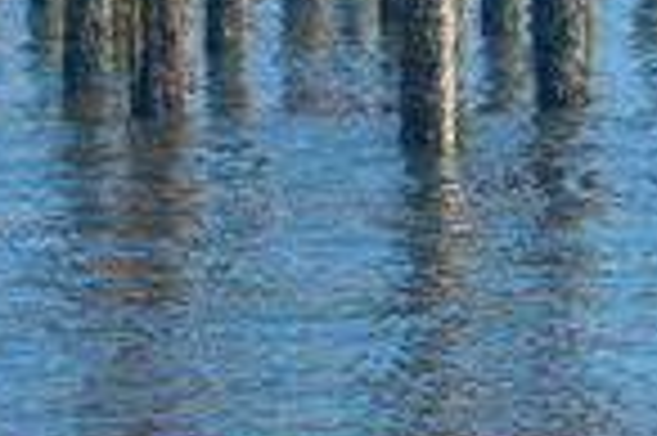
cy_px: 108
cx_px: 711
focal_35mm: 206
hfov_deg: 9.9
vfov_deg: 6.6
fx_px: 3755
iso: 64
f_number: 8
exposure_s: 1/40
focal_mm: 50
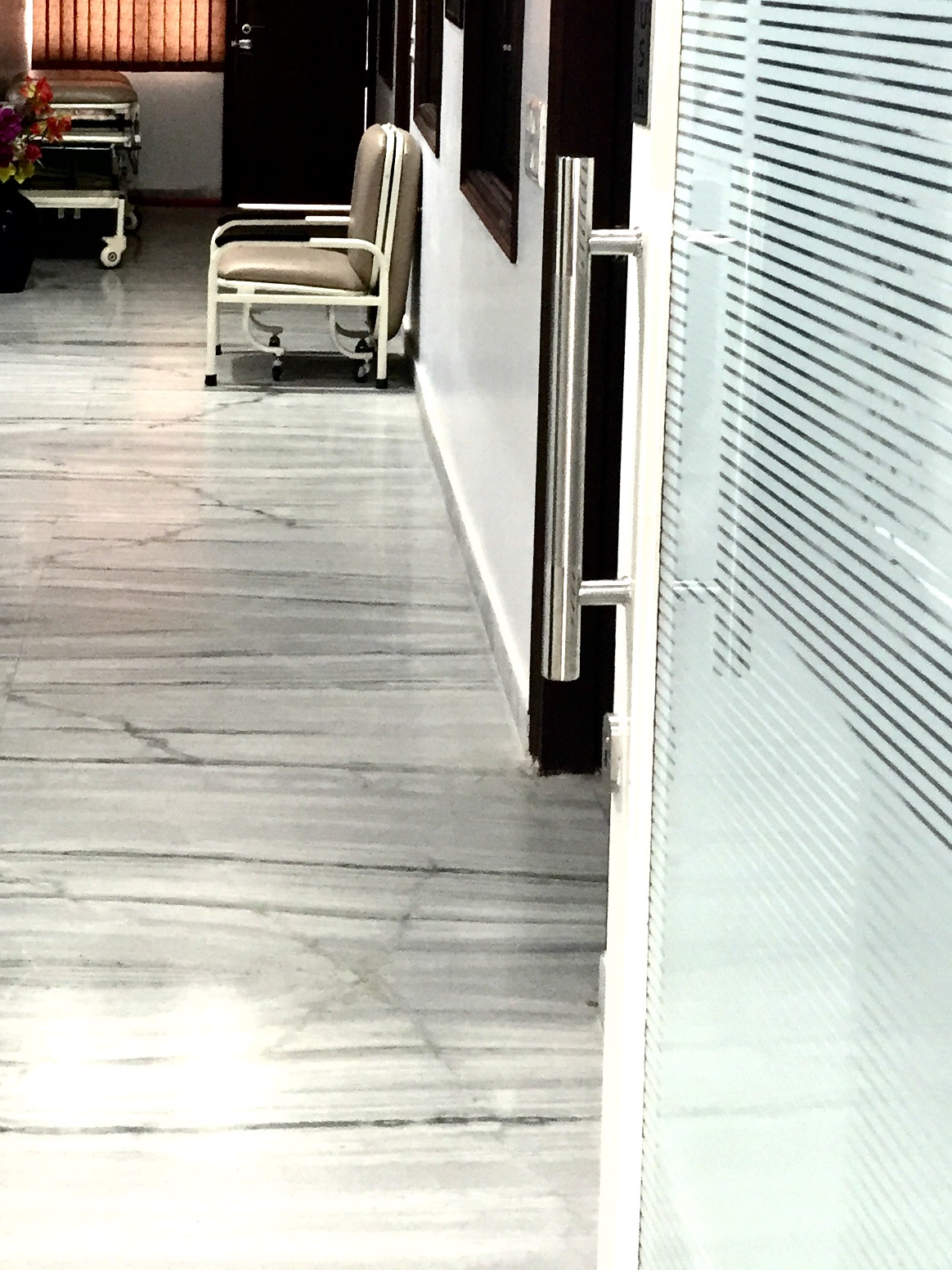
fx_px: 2237
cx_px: 224
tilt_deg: -6.6
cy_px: 205
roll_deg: -0.9
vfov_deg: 30.7
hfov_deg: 23.7
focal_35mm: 61
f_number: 2.2
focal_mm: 4.15
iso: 80
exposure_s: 1/30
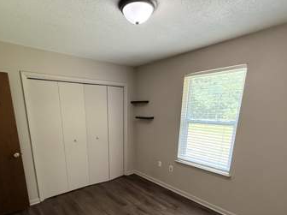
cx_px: 126
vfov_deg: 63.3
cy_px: 151
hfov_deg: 81.5
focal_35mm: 20
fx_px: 166
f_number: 2.2
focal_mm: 2.22
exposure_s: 1/120
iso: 640
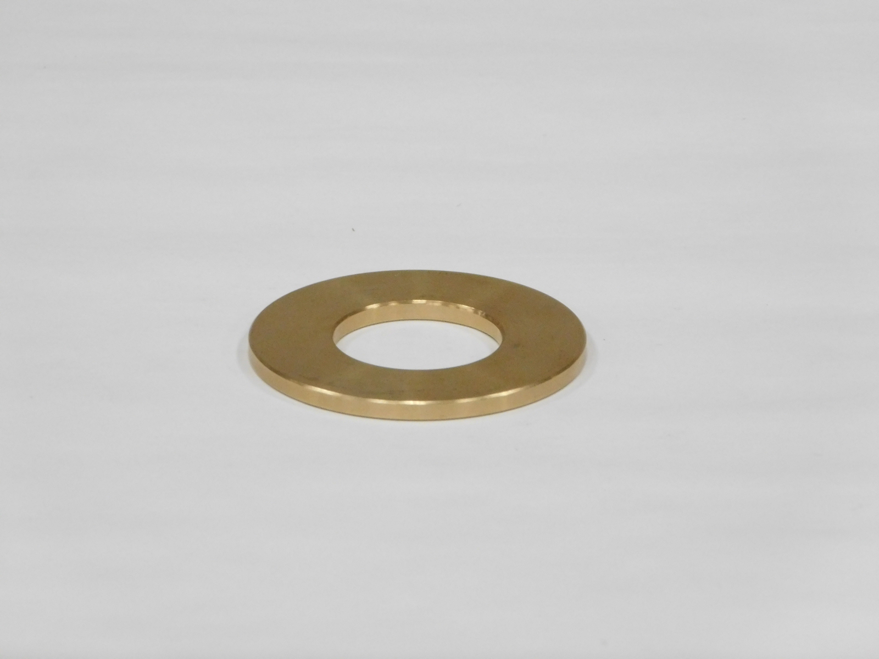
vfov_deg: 2.6
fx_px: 14652
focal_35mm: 577
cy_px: 330
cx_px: 440
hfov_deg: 3.4
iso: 800
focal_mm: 102.5
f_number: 6
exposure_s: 1/60
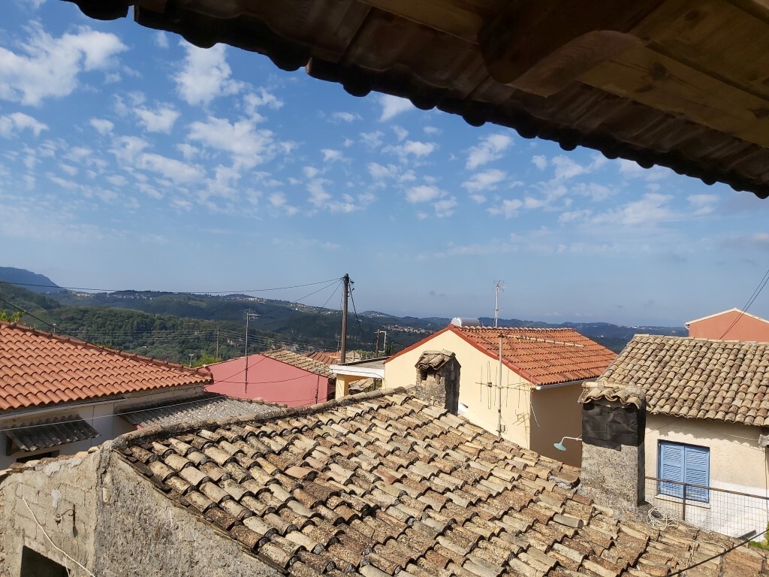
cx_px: 384
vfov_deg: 53.1
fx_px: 578
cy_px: 288
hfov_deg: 67.3
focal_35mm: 26
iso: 64
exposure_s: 1/3436
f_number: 1.7
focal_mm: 3.92
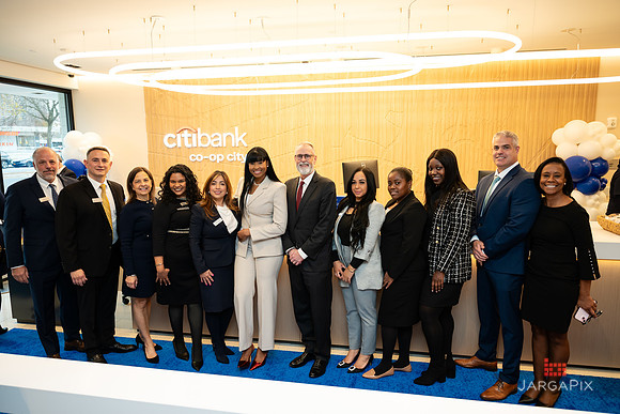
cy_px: 207
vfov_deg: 52.9
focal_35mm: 24
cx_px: 310
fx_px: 416
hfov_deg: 73.4
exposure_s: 1/125
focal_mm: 24
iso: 320
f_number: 2.8
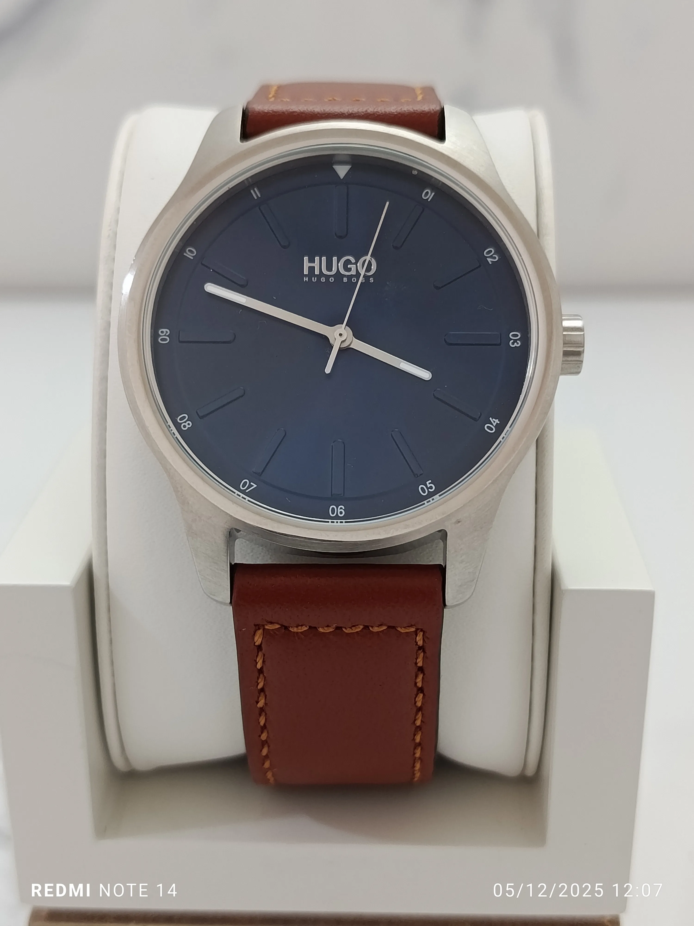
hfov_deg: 30.3
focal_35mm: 48
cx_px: 347
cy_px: 463
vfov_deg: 39.7
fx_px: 1283
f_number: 1.7
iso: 531
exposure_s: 1/100
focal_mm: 5.24
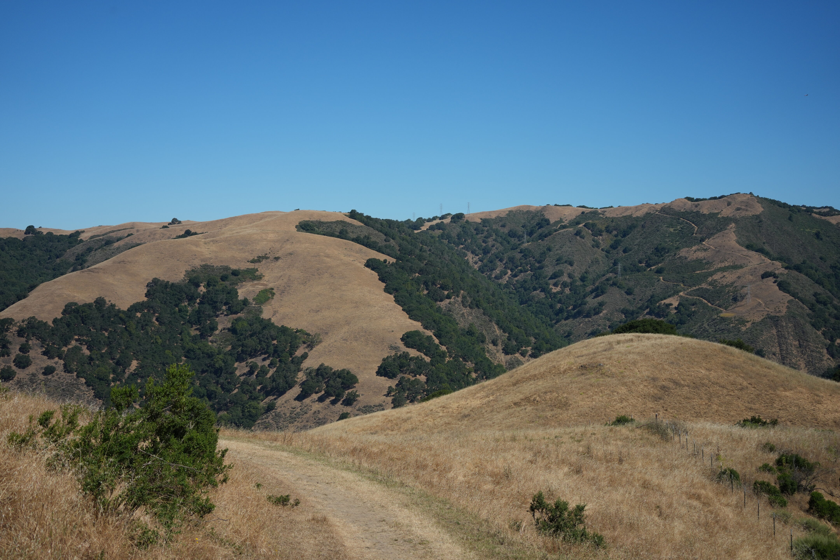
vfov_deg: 27.0
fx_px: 1167
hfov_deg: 39.6
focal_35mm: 50
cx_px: 420
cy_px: 280
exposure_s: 1/3200
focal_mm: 50
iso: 320
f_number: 4.5
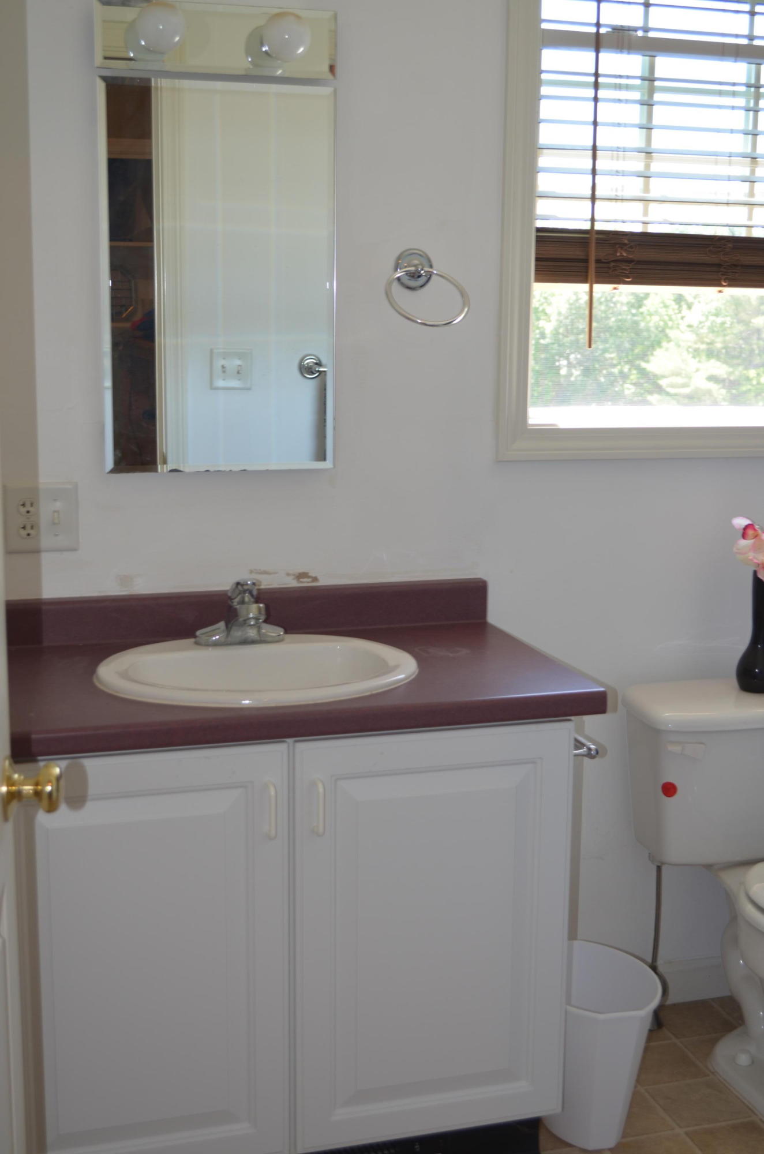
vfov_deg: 41.2
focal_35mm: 48
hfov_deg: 27.9
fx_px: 1535
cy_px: 577
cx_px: 382
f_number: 4.8
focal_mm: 32
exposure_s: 1/30
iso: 200
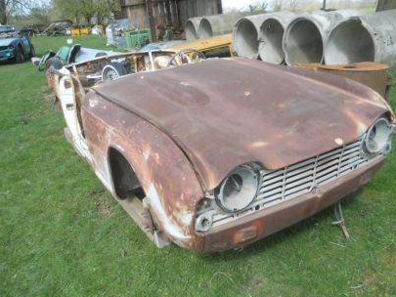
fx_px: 366
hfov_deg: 56.8
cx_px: 204
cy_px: 159
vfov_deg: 44.2
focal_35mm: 32
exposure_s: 1/320
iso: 80
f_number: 3.2
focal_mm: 4.9
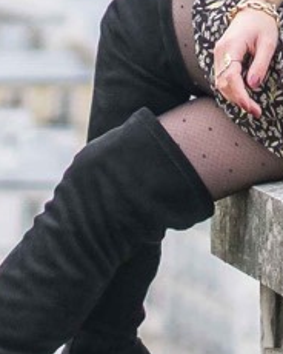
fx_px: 3842
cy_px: -85
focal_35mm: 367
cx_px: -83
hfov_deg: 4.2
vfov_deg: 5.2
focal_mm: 50
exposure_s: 1/4000
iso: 500
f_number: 1.8
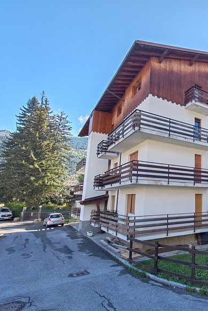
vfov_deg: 76.1
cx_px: 197
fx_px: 199
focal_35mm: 23
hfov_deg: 47.8
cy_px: 161
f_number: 2.2
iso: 50
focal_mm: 1.96
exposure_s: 1/320
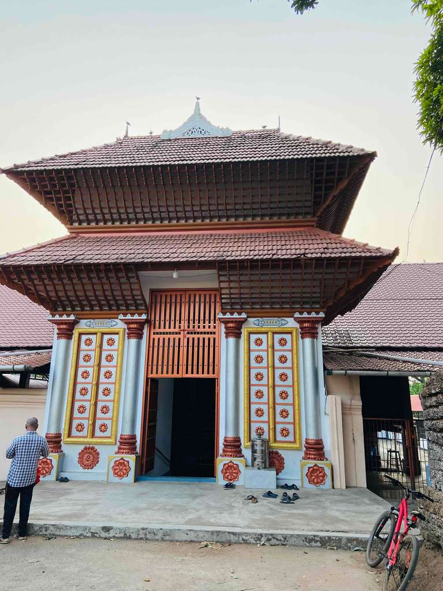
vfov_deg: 67.3
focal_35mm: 26
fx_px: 444
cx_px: 222
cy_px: 296
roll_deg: -1.2
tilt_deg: +14.9
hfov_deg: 53.1
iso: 32
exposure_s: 1/299
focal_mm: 4.25
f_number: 1.8
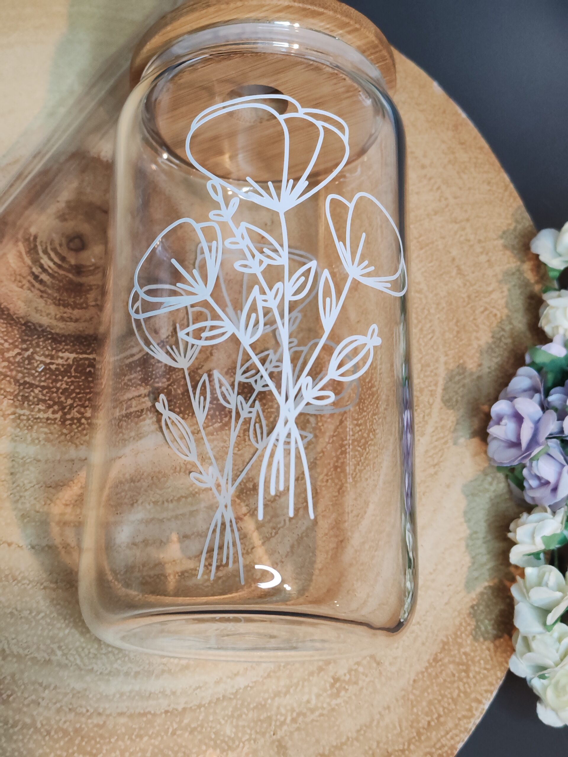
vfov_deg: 35.5
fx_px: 1181
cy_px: 378
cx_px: 284
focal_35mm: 54
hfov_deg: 27.0
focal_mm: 6.12
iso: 2000
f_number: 1.9
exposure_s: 1/100
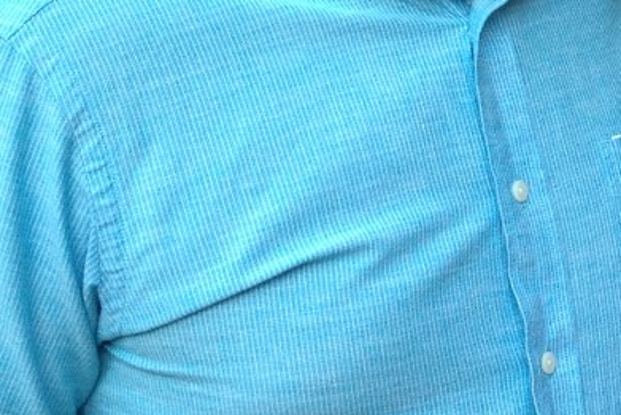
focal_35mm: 134
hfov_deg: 14.7
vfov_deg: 10.2
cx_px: 764
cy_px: 68
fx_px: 2312
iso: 80
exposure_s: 1/120
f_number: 2.4
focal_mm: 4.28
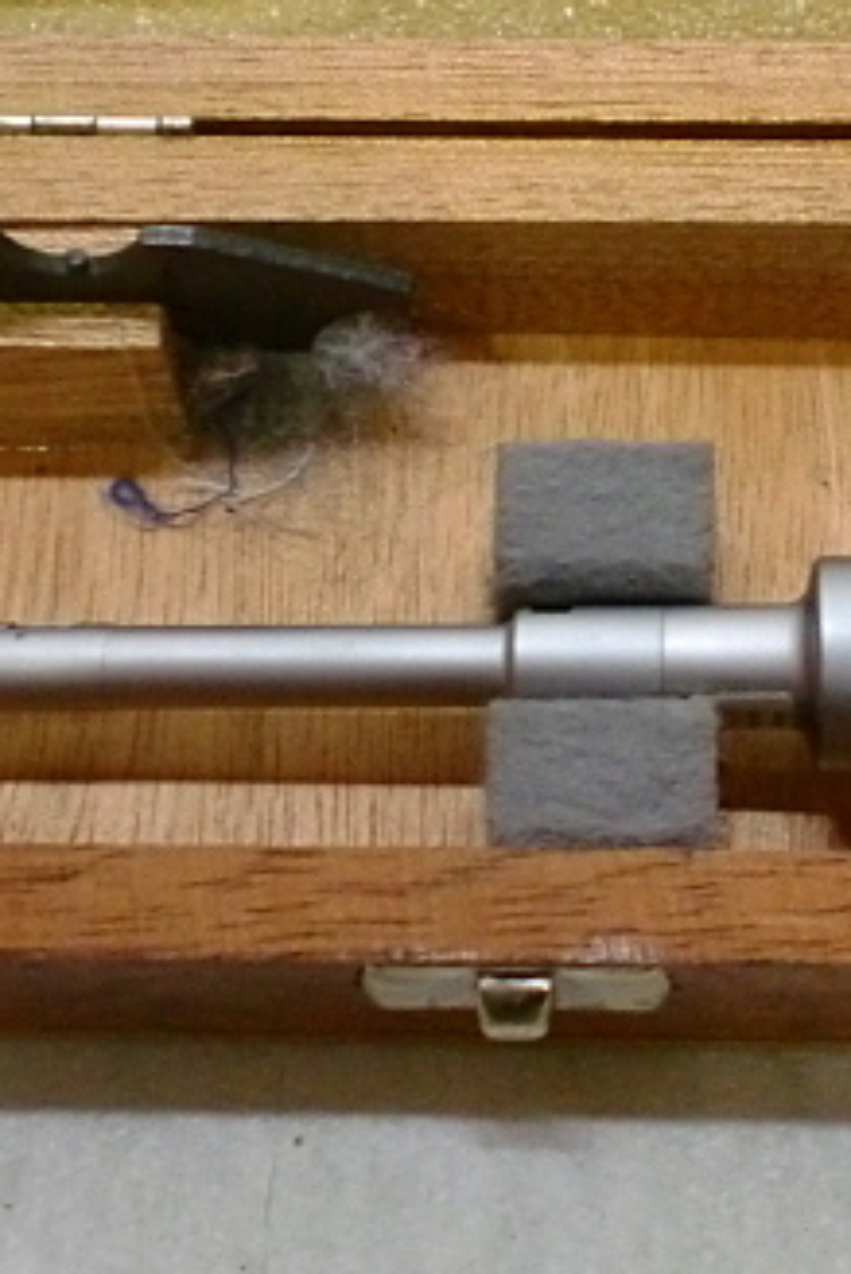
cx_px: 610
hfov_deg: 19.1
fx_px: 2515
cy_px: 552
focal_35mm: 71
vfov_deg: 28.4
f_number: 3.1
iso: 320
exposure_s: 1/60
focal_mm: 6.3
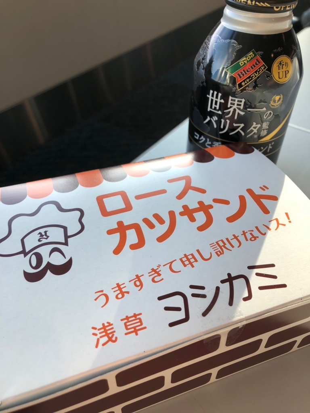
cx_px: 155
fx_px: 334
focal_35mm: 28
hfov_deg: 49.7
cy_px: 206
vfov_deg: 63.4
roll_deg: +0.3
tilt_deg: -43.1
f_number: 1.8
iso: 20
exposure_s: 1/111
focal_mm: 4
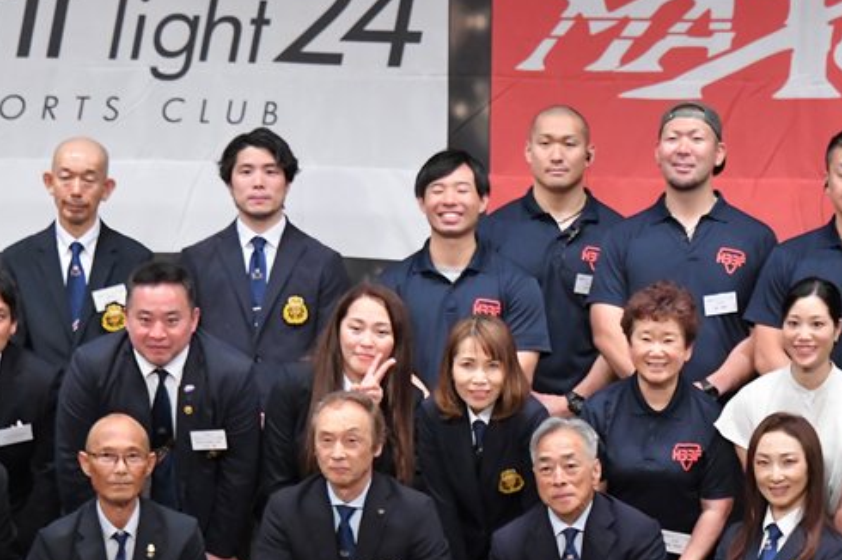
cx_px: 656
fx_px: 6427
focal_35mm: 275
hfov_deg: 7.5
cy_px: 421
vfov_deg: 5.0
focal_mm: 116
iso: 6400
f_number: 5.6
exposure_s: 1/400
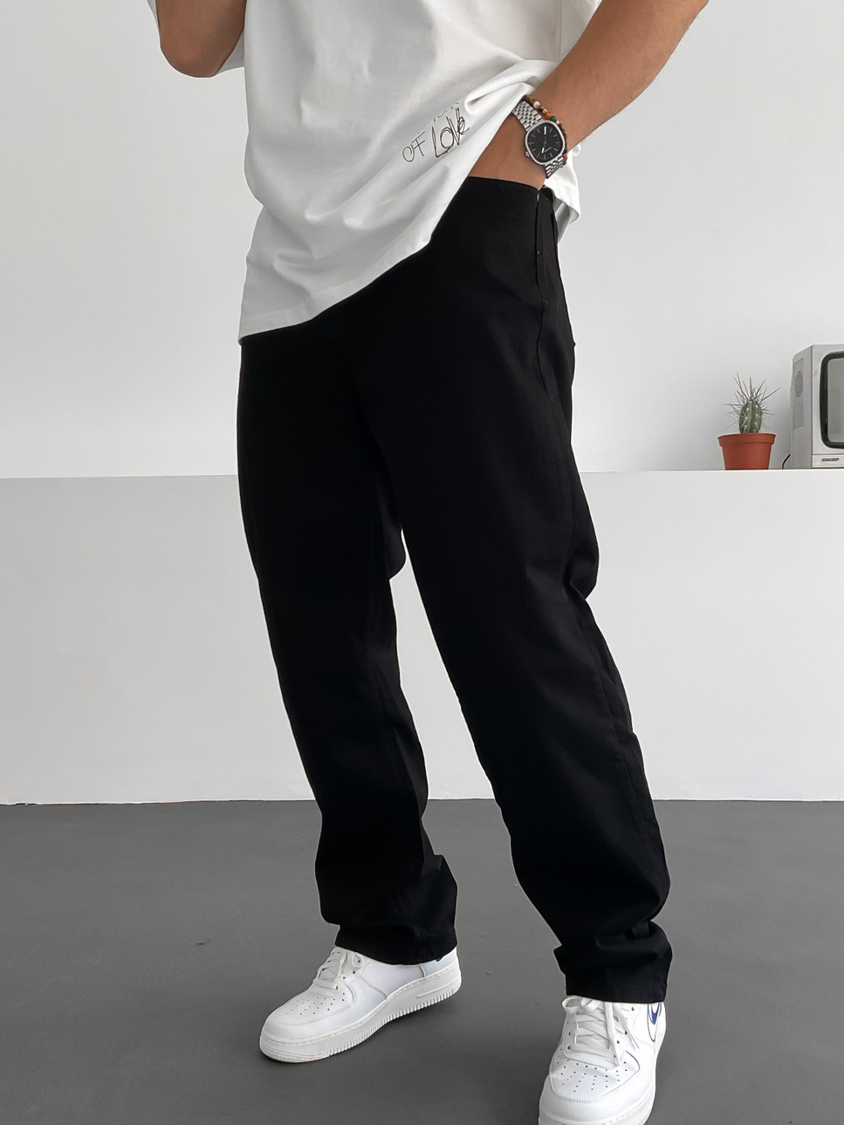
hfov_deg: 39.7
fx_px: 1170
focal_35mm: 36
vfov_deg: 51.3
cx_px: 434
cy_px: 567
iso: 50
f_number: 1.8
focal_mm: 3
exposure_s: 1/120
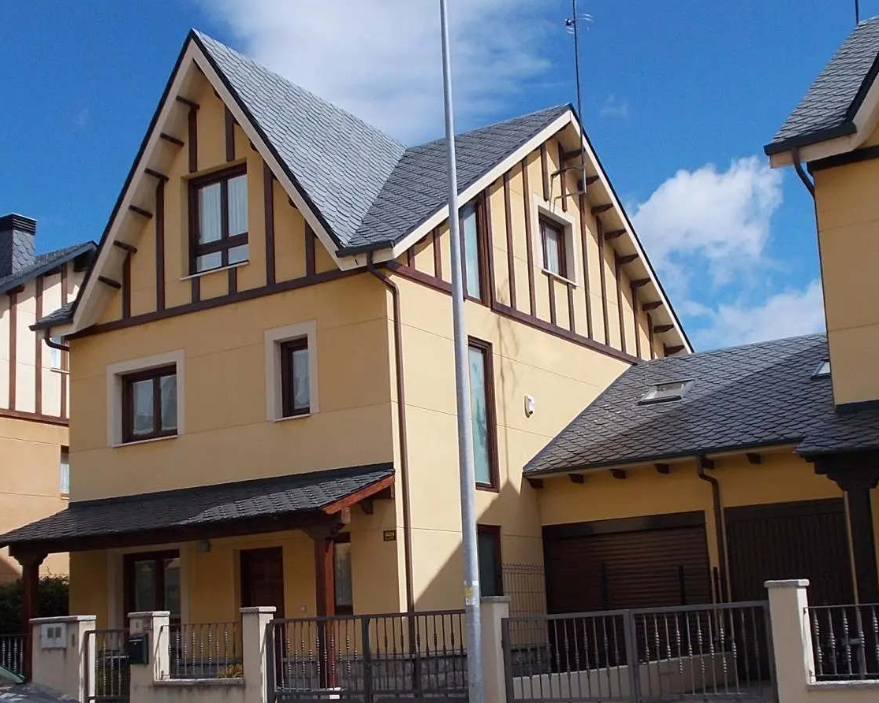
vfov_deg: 30.1
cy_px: 440
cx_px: 421
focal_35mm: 50
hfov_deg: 37.3
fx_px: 1301
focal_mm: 6
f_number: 9.2
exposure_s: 1/200
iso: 80
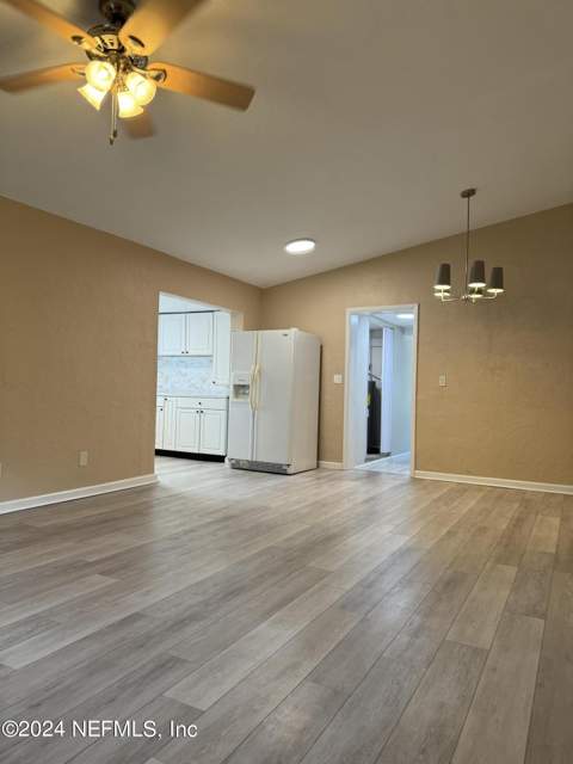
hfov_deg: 56.8
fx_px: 530
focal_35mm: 24
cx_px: 286
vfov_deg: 71.6
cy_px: 382
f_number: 1.78
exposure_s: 1/60
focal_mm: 6.76
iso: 125
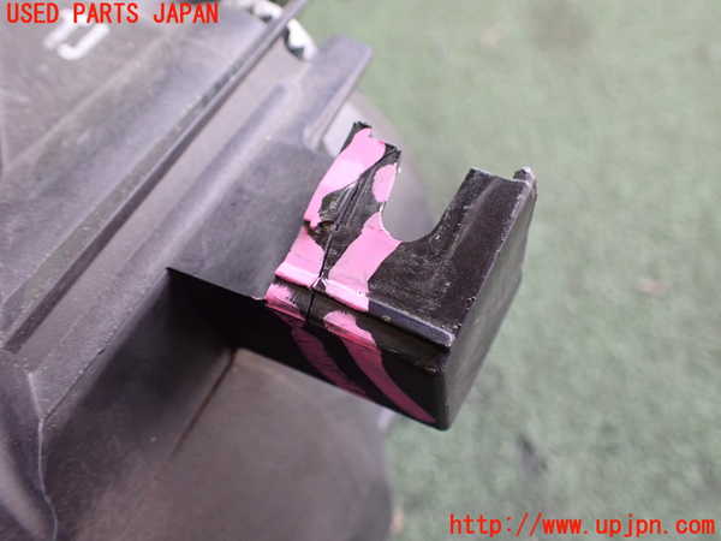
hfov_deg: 60.0
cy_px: 270
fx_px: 625
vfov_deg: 46.8
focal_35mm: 30
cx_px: 360
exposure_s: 1/125
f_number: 2.3
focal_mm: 5.4
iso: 800
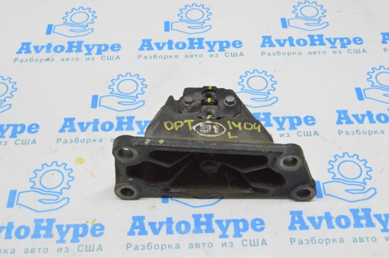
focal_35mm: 48
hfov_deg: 41.2
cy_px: 129
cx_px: 194
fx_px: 518
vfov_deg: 28.0
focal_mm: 32
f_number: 20
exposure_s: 1/20
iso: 6400
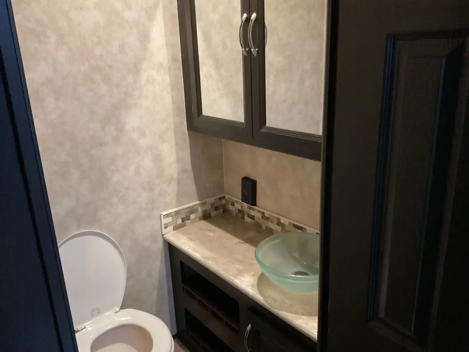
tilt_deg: -19.9
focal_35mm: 29
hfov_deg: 61.7
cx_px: 234
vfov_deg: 48.2
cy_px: 176
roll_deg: +1.3
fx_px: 393
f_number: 1.8
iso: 500
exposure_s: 1/30
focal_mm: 3
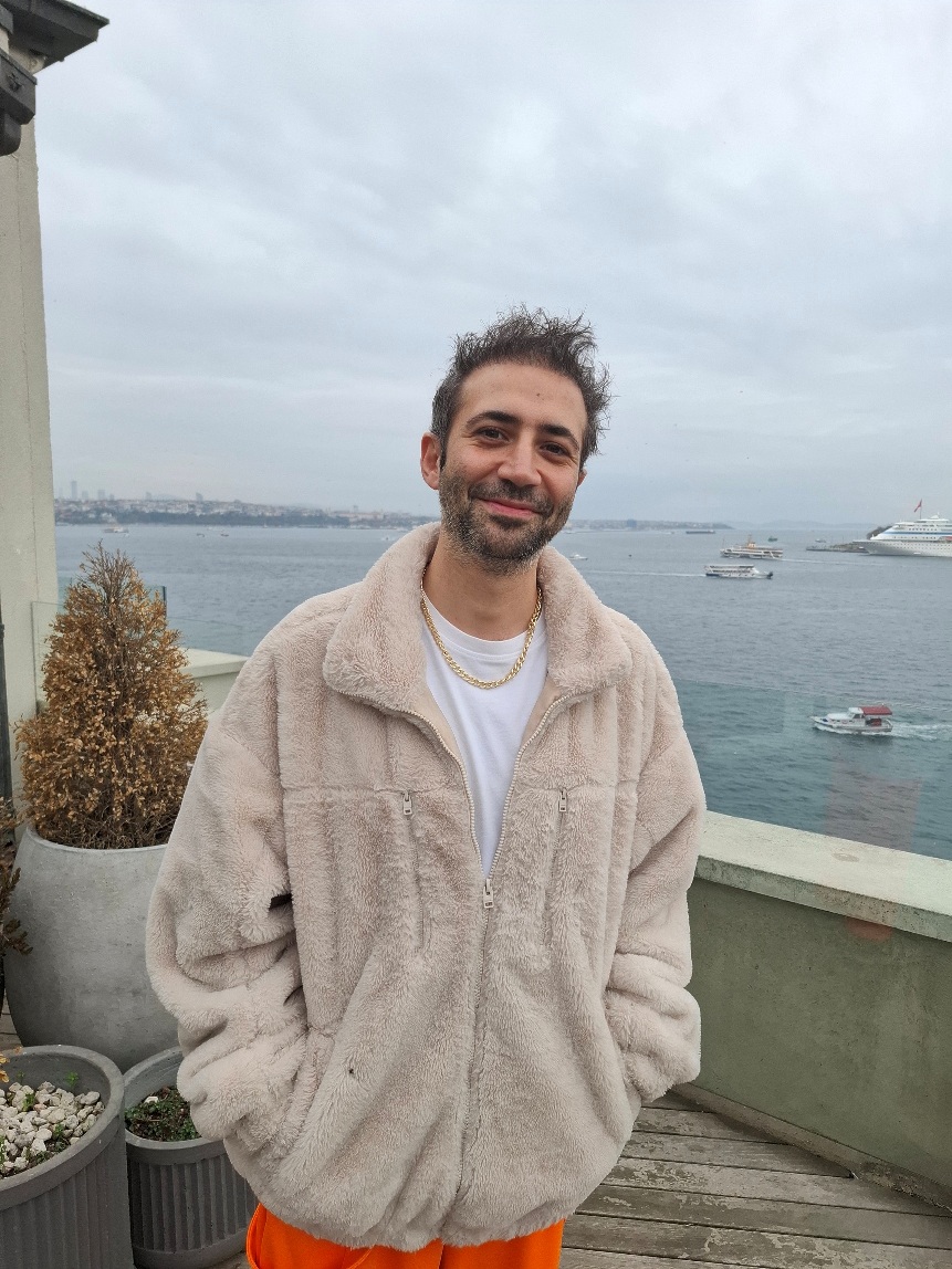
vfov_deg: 73.9
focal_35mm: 23
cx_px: 476
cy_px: 634
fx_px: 843
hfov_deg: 58.9
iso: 50
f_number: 1.8
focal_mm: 5.54
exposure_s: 1/201
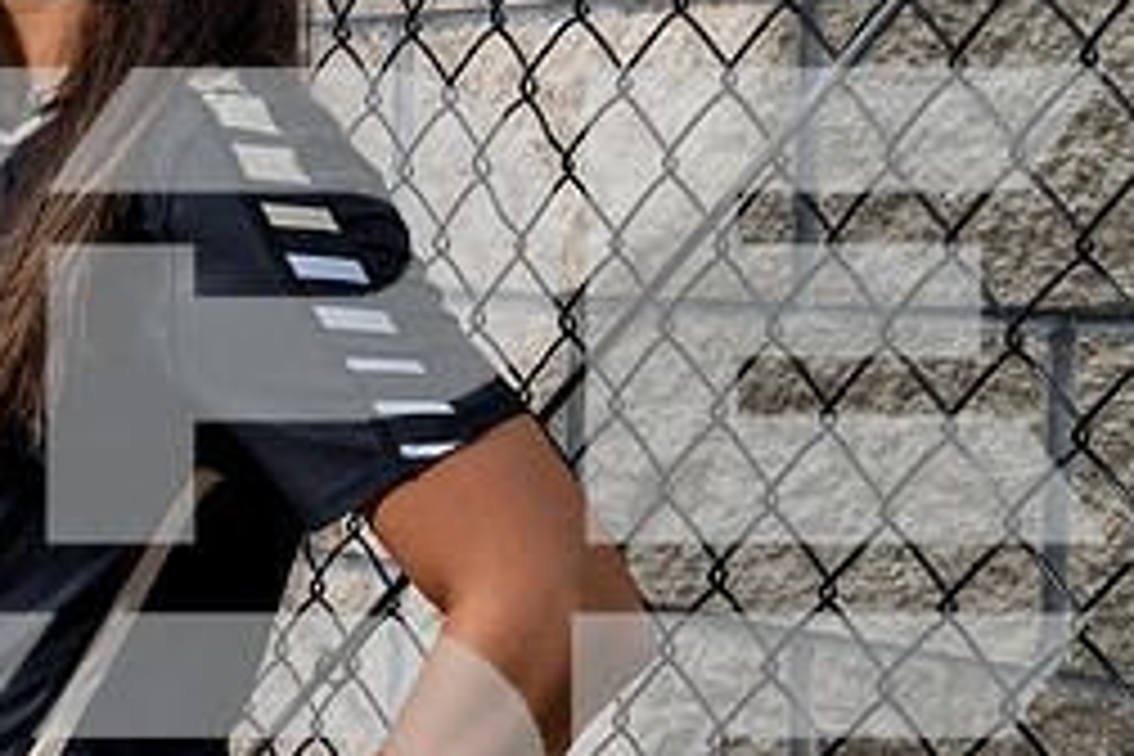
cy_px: 308
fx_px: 2898
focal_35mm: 92
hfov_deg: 21.3
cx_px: -40
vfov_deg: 14.9
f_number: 8
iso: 100
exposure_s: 1/125
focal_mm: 40
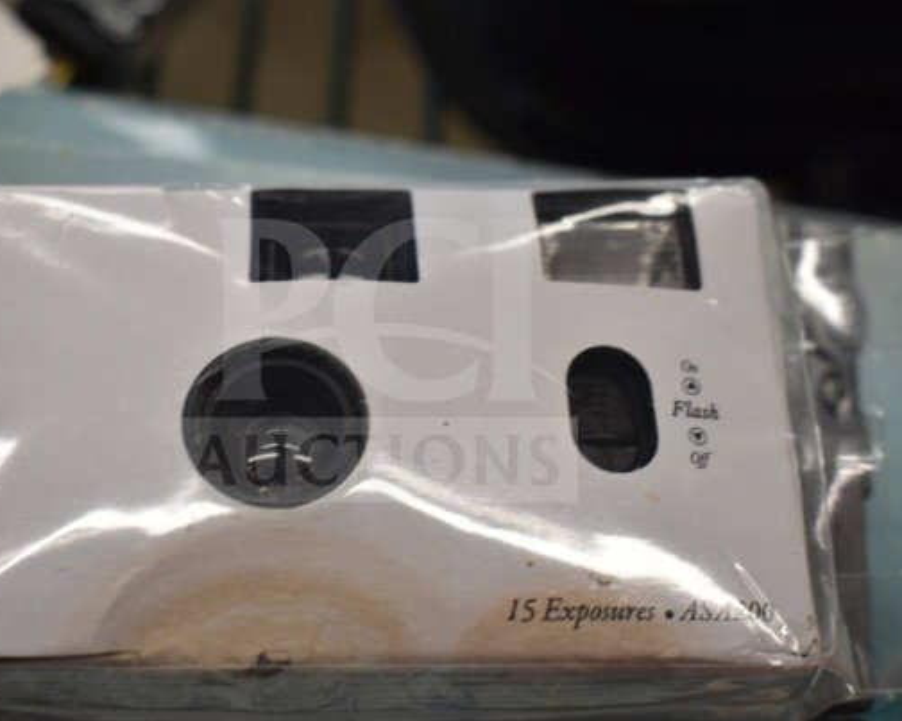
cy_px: 360
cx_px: 376
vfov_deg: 26.2
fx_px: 1548
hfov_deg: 32.4
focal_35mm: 58
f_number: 4.5
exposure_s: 1/50
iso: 280
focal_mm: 34
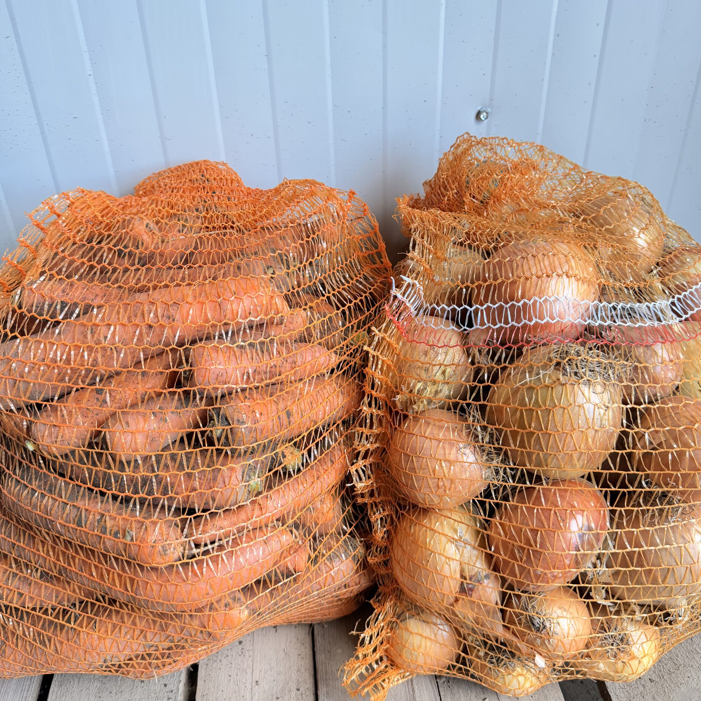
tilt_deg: -33.7
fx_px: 664
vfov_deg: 55.6
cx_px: 357
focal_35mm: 29
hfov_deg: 55.6
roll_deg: +1.0
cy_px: 360
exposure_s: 1/121
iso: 160
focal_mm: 6.76
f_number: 1.78
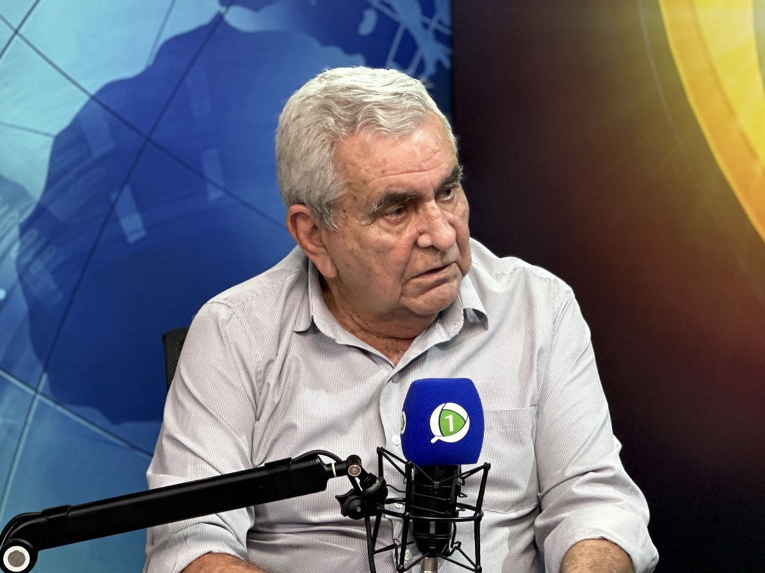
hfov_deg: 25.3
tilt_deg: -7.5
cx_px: 382
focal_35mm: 77
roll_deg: -0.2
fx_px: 1701
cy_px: 286
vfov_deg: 19.1
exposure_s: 1/40
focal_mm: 9
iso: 160
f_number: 2.8
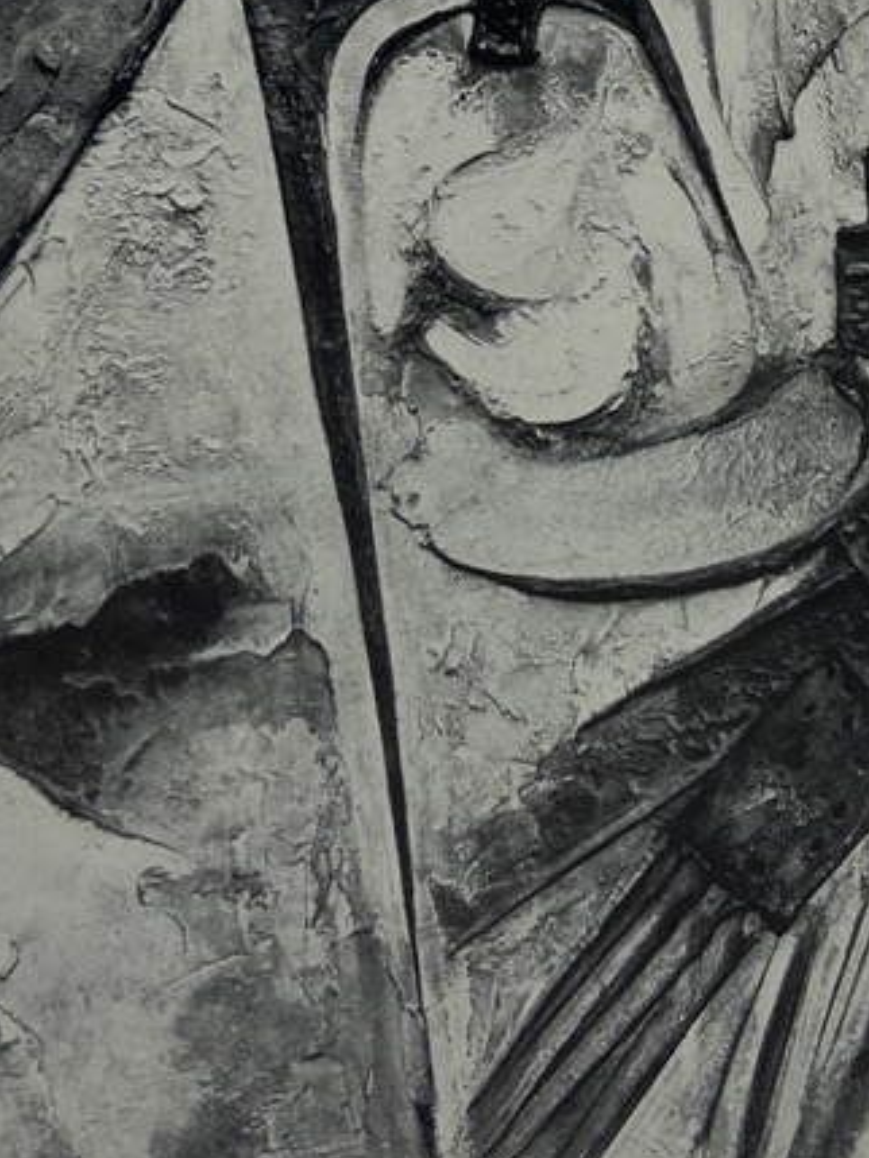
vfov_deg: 30.6
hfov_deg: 23.6
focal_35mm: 62
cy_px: 265
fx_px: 2074
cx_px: 318
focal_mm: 4.25
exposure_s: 1/431
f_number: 1.8
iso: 32
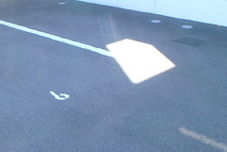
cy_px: 54
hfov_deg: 34.5
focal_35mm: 58
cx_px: 107
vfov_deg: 23.3
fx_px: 366
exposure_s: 1/80
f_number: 3.5
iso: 125
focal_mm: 3.7
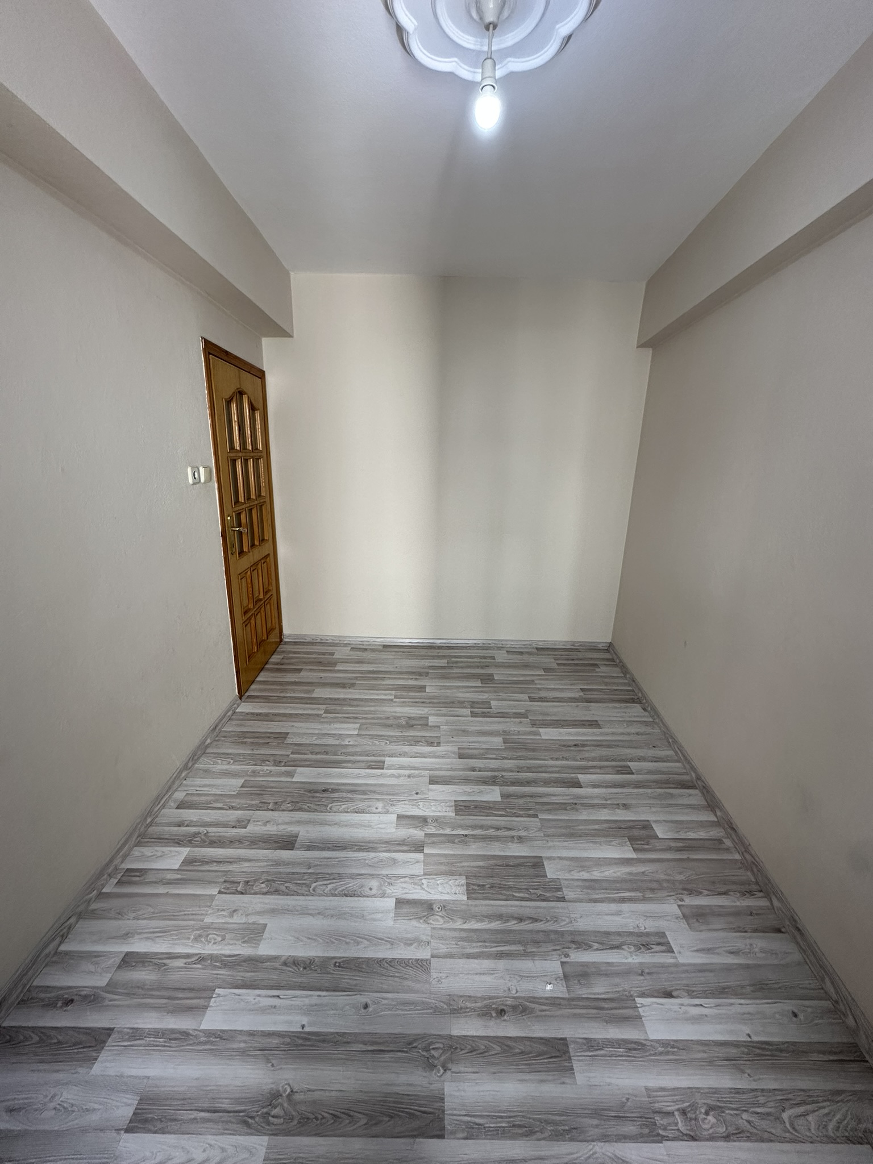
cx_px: 436
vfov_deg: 102.1
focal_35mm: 14
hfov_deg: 85.7
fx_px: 471
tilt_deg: -15.1
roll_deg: -2.9
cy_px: 582
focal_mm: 2.22
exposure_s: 1/100
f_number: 2.2
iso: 160
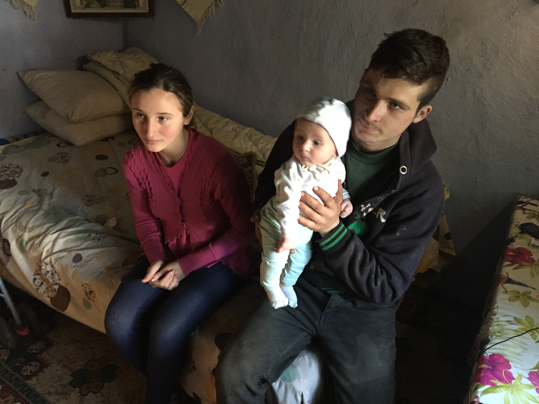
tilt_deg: -28.1
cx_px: 270
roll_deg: -1.9
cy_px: 202
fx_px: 452
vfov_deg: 48.2
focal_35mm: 29
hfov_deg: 61.7
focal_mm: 4.15
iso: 250
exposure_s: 1/17
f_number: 2.2
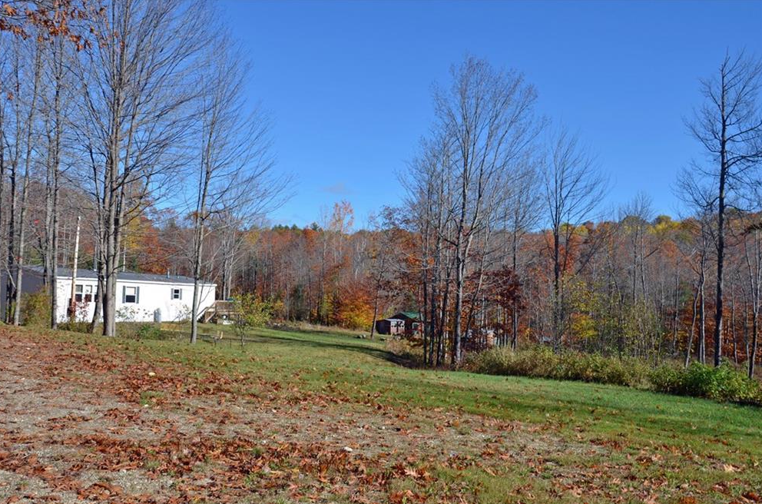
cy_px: 259
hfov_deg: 58.1
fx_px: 687
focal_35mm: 33
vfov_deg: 40.3
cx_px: 373
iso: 110
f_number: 8
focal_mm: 21
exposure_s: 1/250
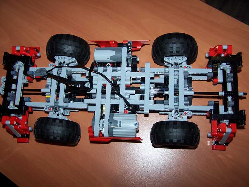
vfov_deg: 37.7
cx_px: 124
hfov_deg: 49.0
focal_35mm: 38
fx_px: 273
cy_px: 94
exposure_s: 1/60
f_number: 2.8
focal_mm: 6.3
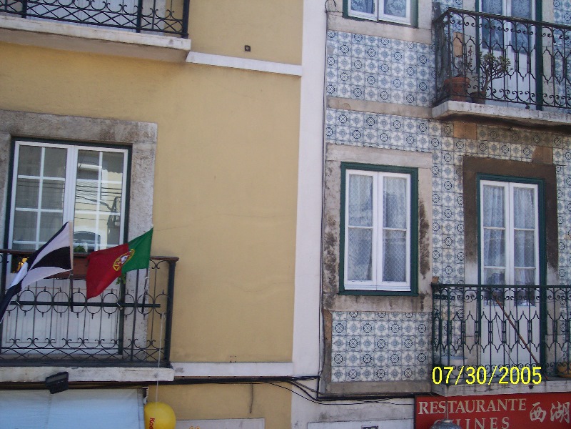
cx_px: 286
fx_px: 627
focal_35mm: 38
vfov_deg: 37.7
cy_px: 214
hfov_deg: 49.0
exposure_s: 1/700
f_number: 2.8
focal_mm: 8
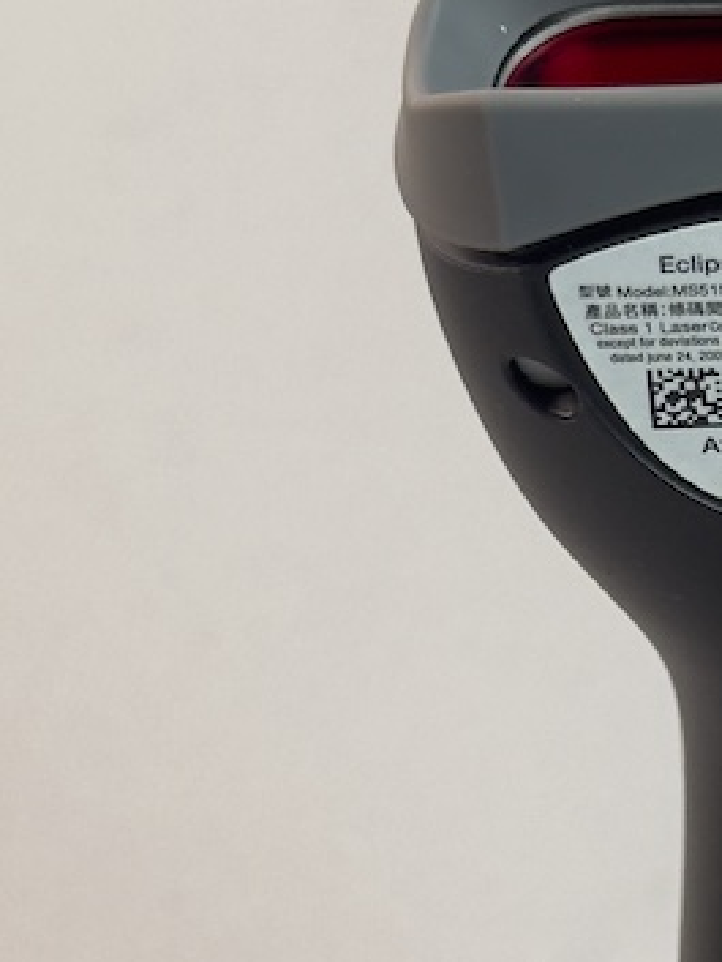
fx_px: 4280
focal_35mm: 154
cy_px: 912
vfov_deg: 12.7
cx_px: 896
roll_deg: +1.1
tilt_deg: -12.0
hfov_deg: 9.5
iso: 64
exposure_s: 1/276
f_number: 1.78
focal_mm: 6.86
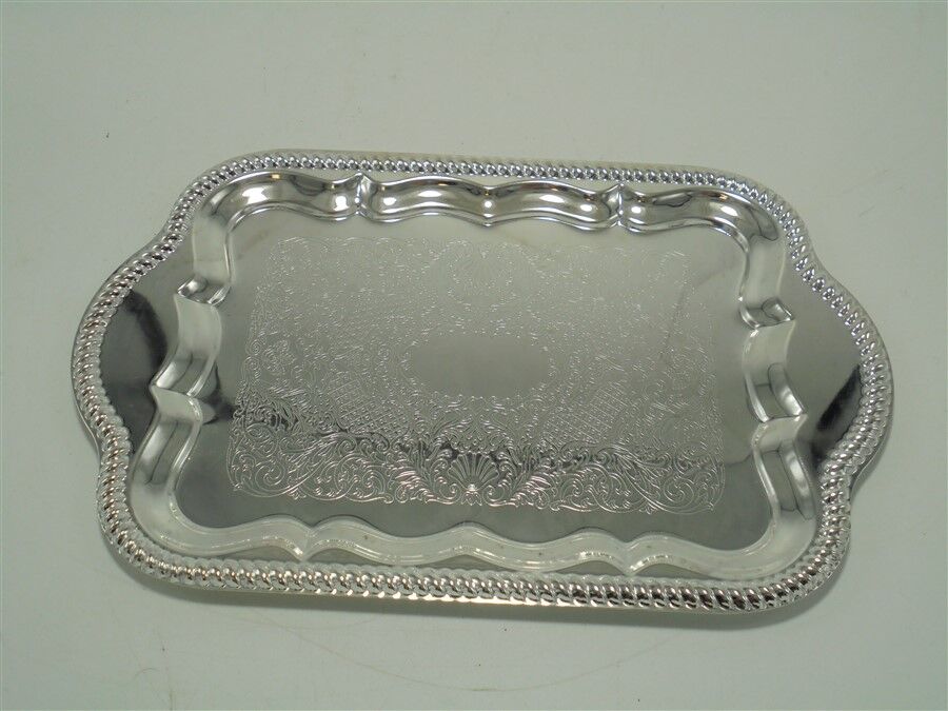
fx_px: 1178
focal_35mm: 43
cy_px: 356
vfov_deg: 33.6
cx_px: 474
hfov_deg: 43.9
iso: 100
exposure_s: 1/125
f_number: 4.5
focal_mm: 7.8
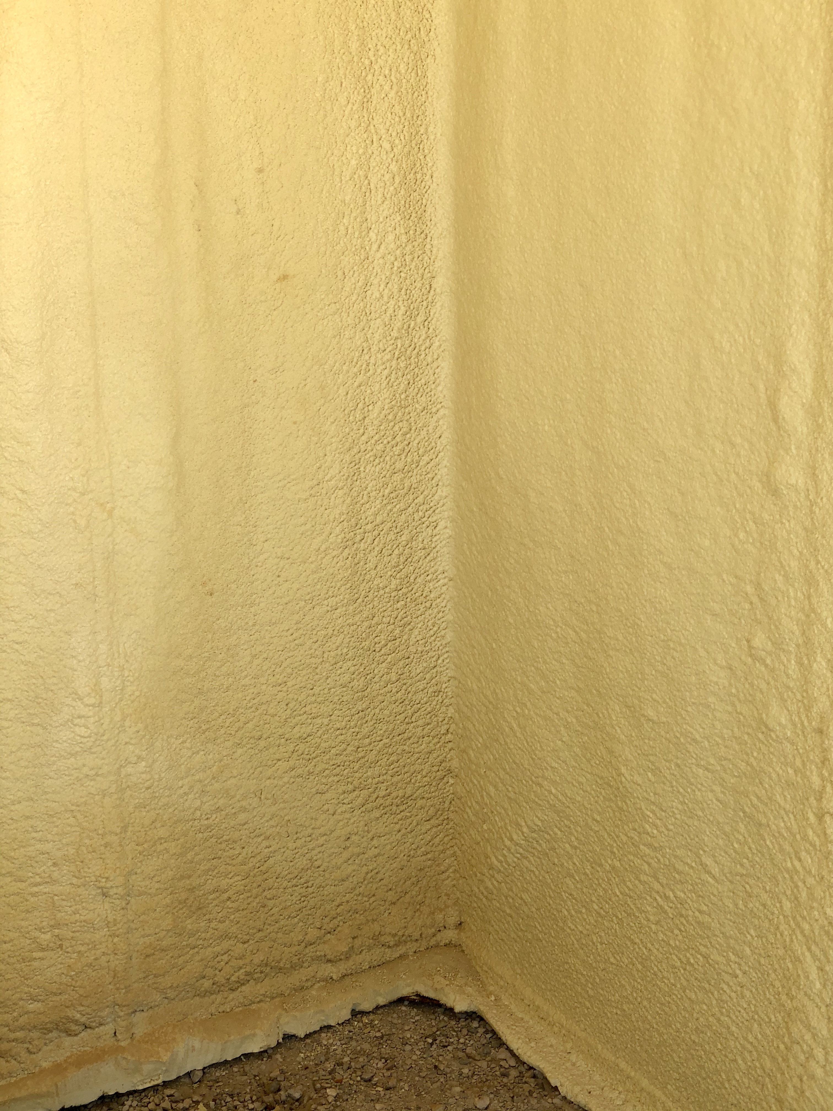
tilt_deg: -17.0
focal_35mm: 52
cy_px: 556
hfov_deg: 28.0
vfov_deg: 36.8
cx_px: 416
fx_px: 1668
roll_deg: -0.4
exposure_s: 1/140
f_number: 2.4
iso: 16
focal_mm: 6
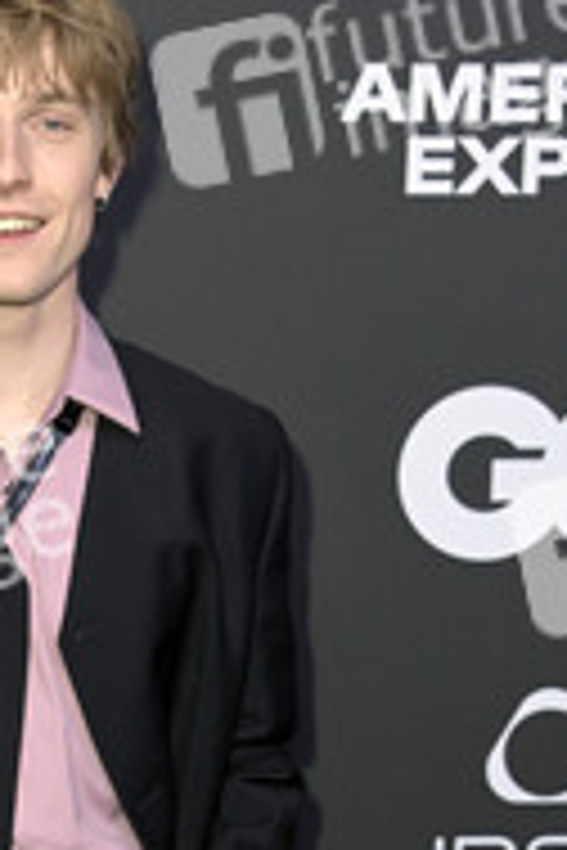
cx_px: -27
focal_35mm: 106
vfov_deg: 19.0
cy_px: 756
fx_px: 2504
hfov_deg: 12.7
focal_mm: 50
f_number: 5.6
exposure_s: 1/250
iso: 1000
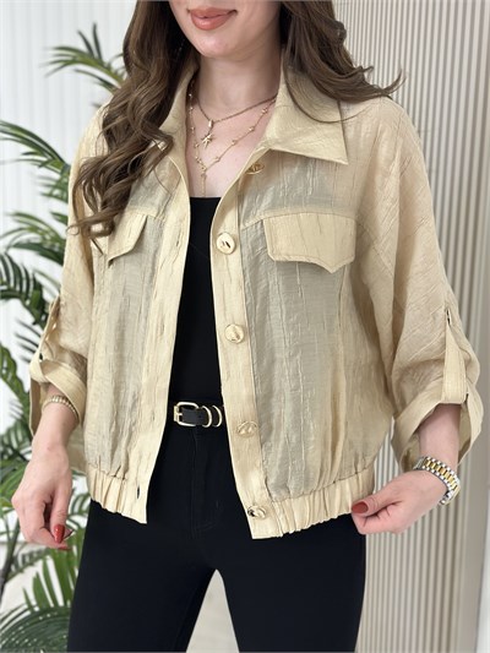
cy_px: 326
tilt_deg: -9.6
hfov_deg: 30.3
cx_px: 245
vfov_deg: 39.6
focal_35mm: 48
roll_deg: -2.0
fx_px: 906
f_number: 1.78
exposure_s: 1/163
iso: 100
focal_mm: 6.86
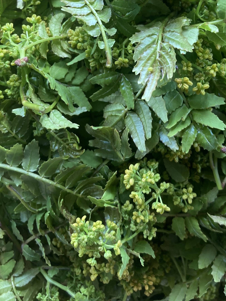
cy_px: 34
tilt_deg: -87.4
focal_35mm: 52
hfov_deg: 27.8
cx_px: 155
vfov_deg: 34.9
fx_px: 453
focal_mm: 3.99
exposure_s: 1/60
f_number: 1.8
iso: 50
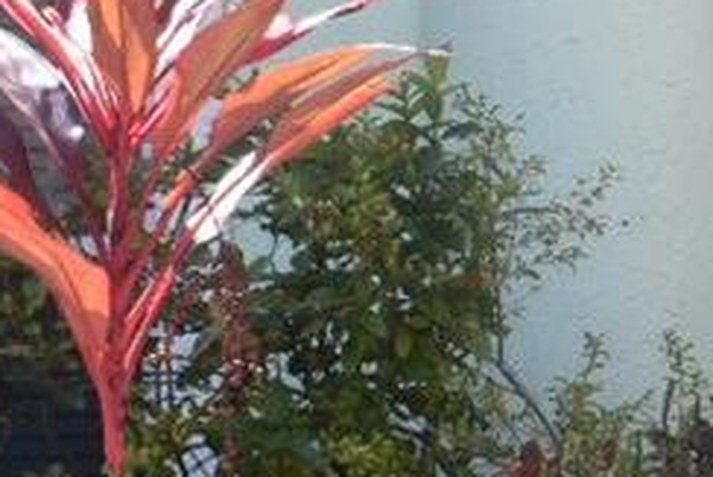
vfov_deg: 7.8
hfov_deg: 10.9
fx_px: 3508
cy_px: 114
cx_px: 1227
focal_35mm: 177
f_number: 8
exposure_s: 1/250
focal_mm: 18
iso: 320
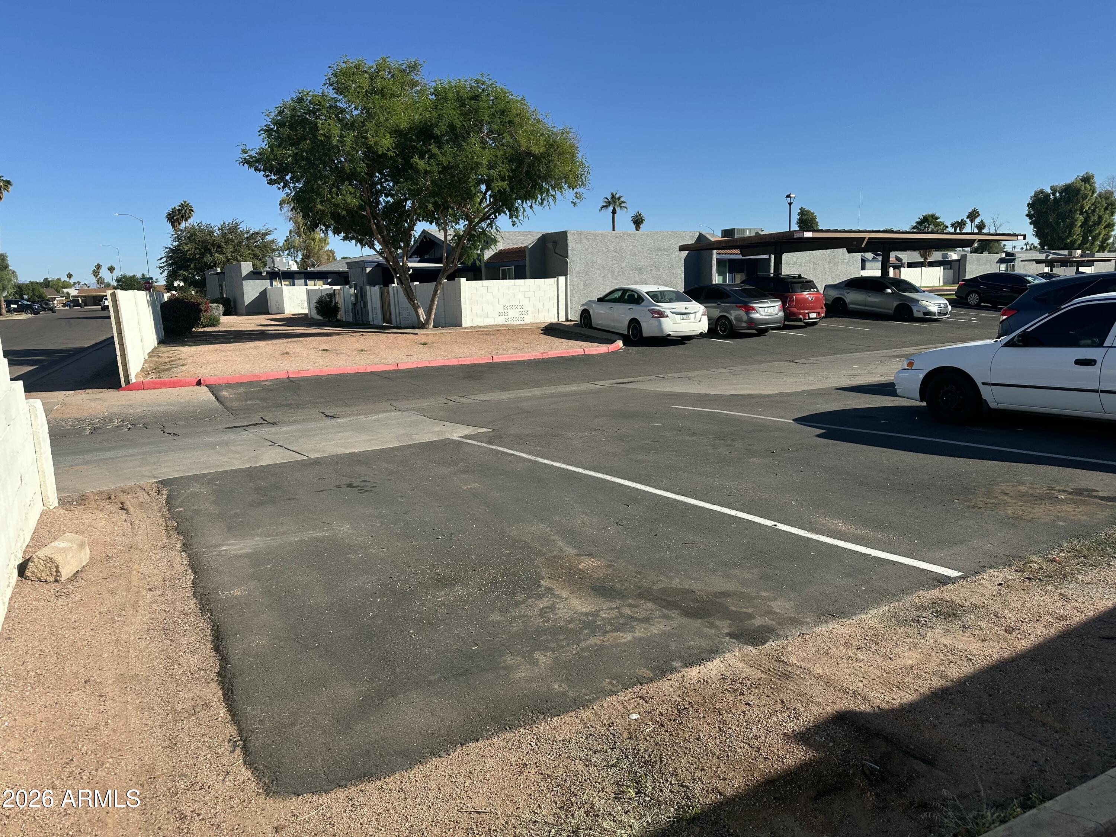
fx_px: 774
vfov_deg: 56.8
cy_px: 418
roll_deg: +0.4
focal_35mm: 24
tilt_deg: -8.2
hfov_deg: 71.6
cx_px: 558
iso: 80
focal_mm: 6.86
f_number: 1.78
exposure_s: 1/3717
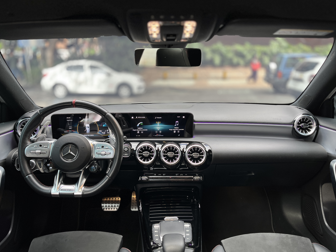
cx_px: 171
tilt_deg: -16.5
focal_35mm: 27
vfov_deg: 51.3
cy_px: 130
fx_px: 262
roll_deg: -0.3
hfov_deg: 65.3
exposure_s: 1/121
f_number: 1.6
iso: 64
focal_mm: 5.1
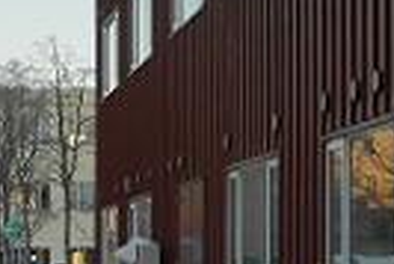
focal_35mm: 163
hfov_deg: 11.7
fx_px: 1786
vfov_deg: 8.3
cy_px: 366
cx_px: -290
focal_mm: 7.7
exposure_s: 1/320
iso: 80
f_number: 4.2
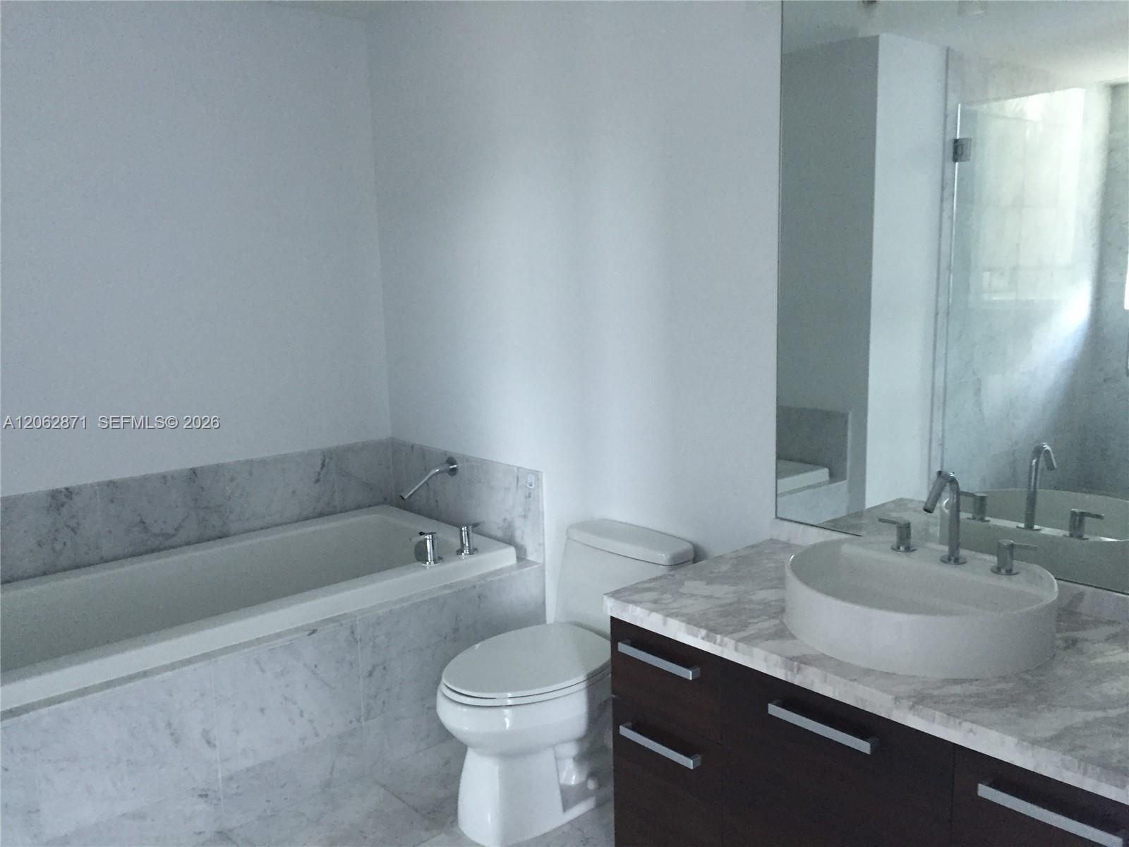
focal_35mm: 29
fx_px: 946
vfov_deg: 48.2
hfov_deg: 61.7
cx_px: 564
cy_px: 424
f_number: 2.2
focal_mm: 4.15
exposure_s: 1/30
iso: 125
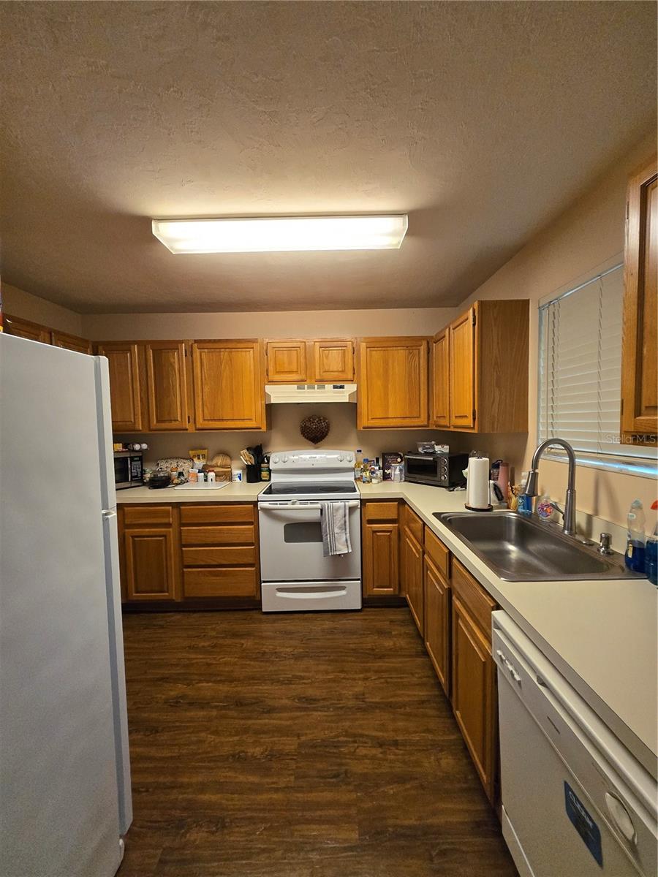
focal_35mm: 13
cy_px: 438
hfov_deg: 89.9
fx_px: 329
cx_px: 329
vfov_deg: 106.2
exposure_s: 1/60
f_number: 2.2
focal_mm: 1.7
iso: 250
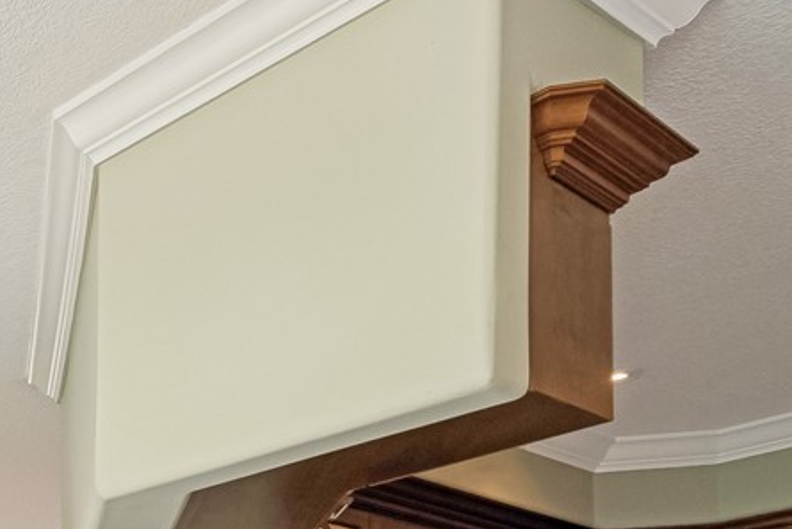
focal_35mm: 61
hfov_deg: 26.7
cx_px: -286
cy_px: 904
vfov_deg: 18.3
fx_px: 1342
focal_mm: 16
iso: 125
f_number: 11
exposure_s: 1/10
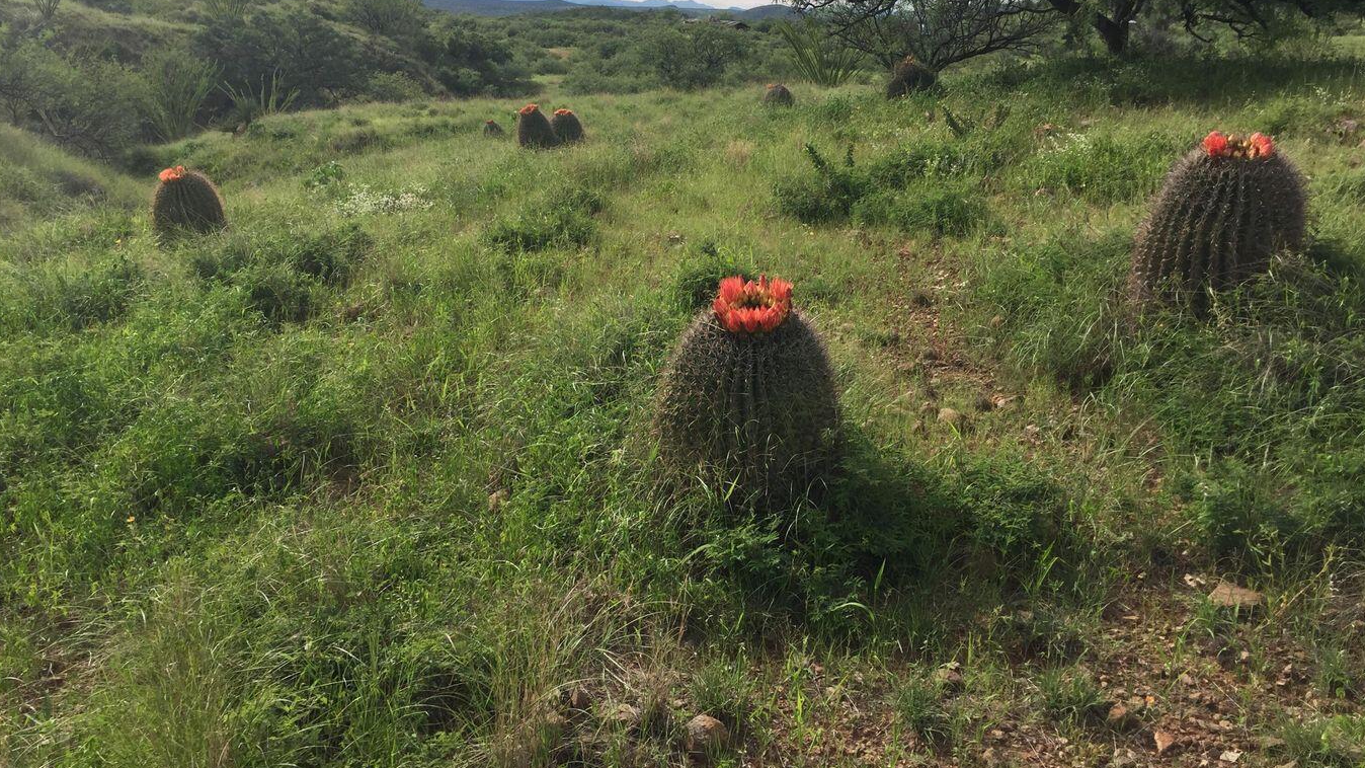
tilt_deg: -13.9
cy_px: 327
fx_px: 1158
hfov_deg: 61.0
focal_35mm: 32
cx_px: 682
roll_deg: -4.9
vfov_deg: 36.6
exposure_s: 1/1276
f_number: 2.2
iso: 32
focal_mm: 4.15
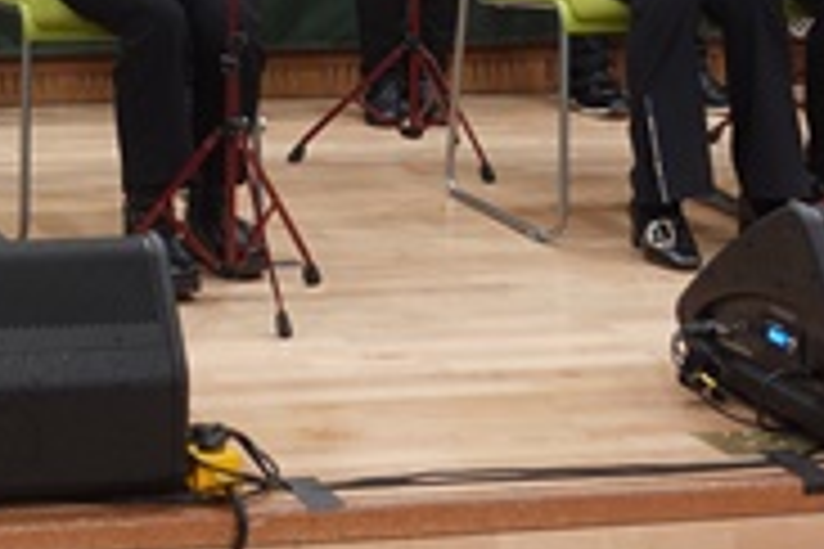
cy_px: -151
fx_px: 2495
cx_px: -23
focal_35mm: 109
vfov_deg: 12.2
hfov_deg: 18.2
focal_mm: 15.07
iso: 200
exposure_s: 1/40
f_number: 2.8
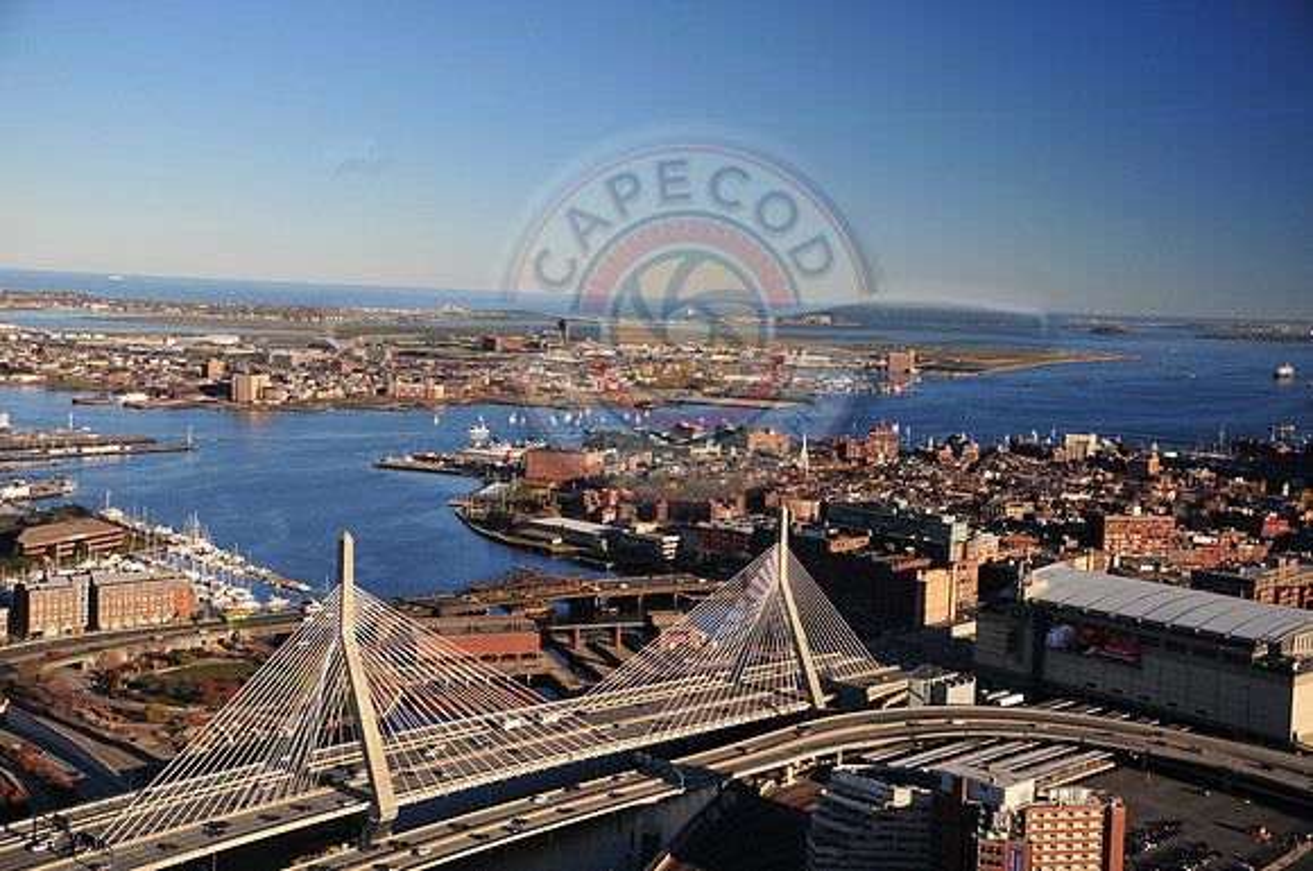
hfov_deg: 46.5
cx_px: 656
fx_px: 1530
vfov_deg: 31.8
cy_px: 436
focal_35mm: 42
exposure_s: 1/500
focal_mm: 28
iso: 200
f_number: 4.5
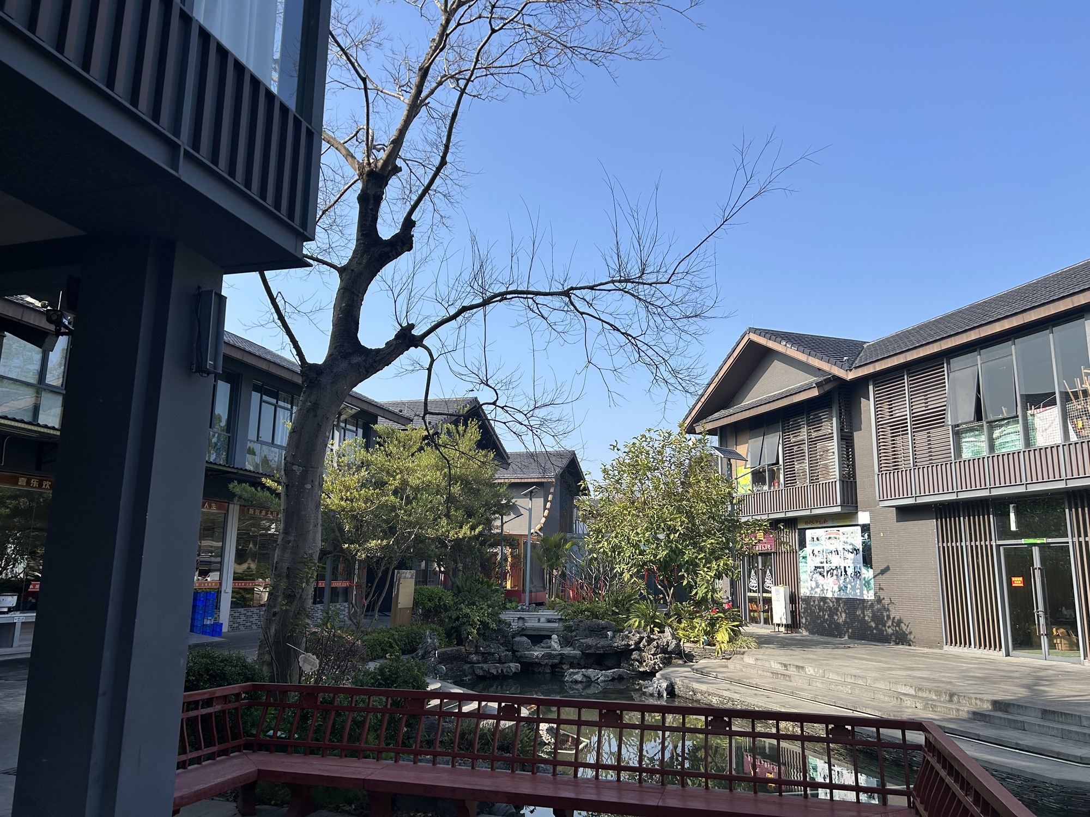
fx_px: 819
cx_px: 545
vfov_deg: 53.1
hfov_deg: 67.3
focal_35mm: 26
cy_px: 408
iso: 50
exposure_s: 1/2571
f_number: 1.5
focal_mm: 5.7
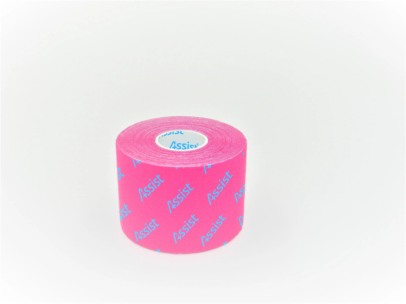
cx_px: 203
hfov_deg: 40.4
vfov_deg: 30.9
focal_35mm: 47
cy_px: 152
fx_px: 551
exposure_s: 1/402
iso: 80
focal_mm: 8.6
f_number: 3.9
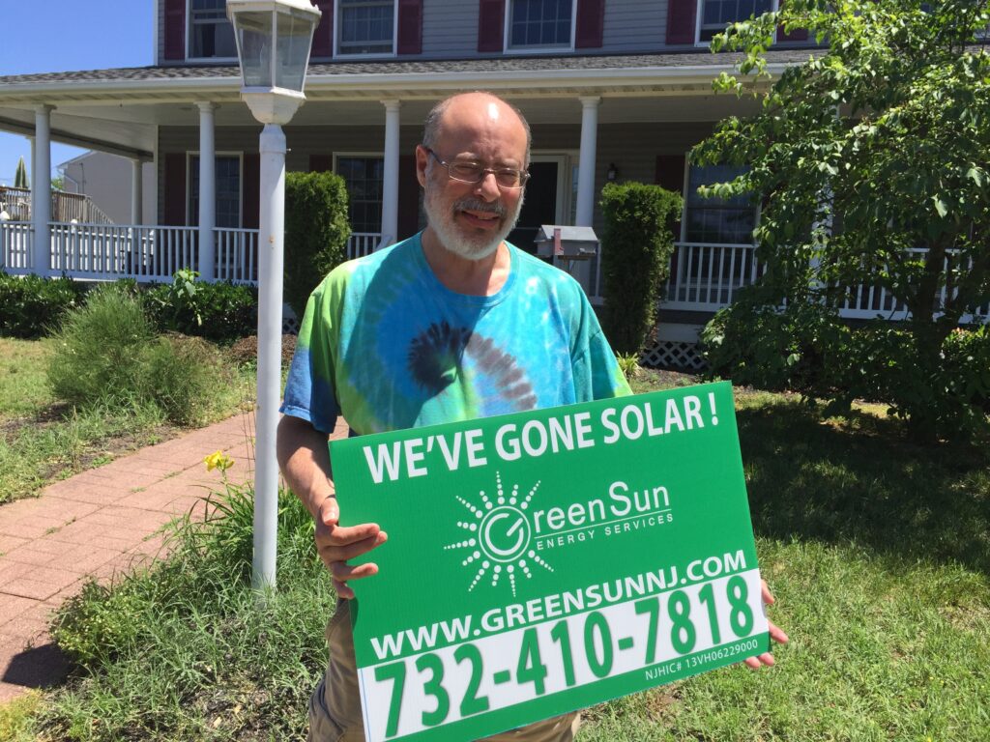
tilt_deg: -4.1
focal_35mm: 29
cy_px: 371
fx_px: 829
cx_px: 495
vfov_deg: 48.2
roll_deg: -2.8
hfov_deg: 61.7
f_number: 2.2
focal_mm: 4.15
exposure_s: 1/1464
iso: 32
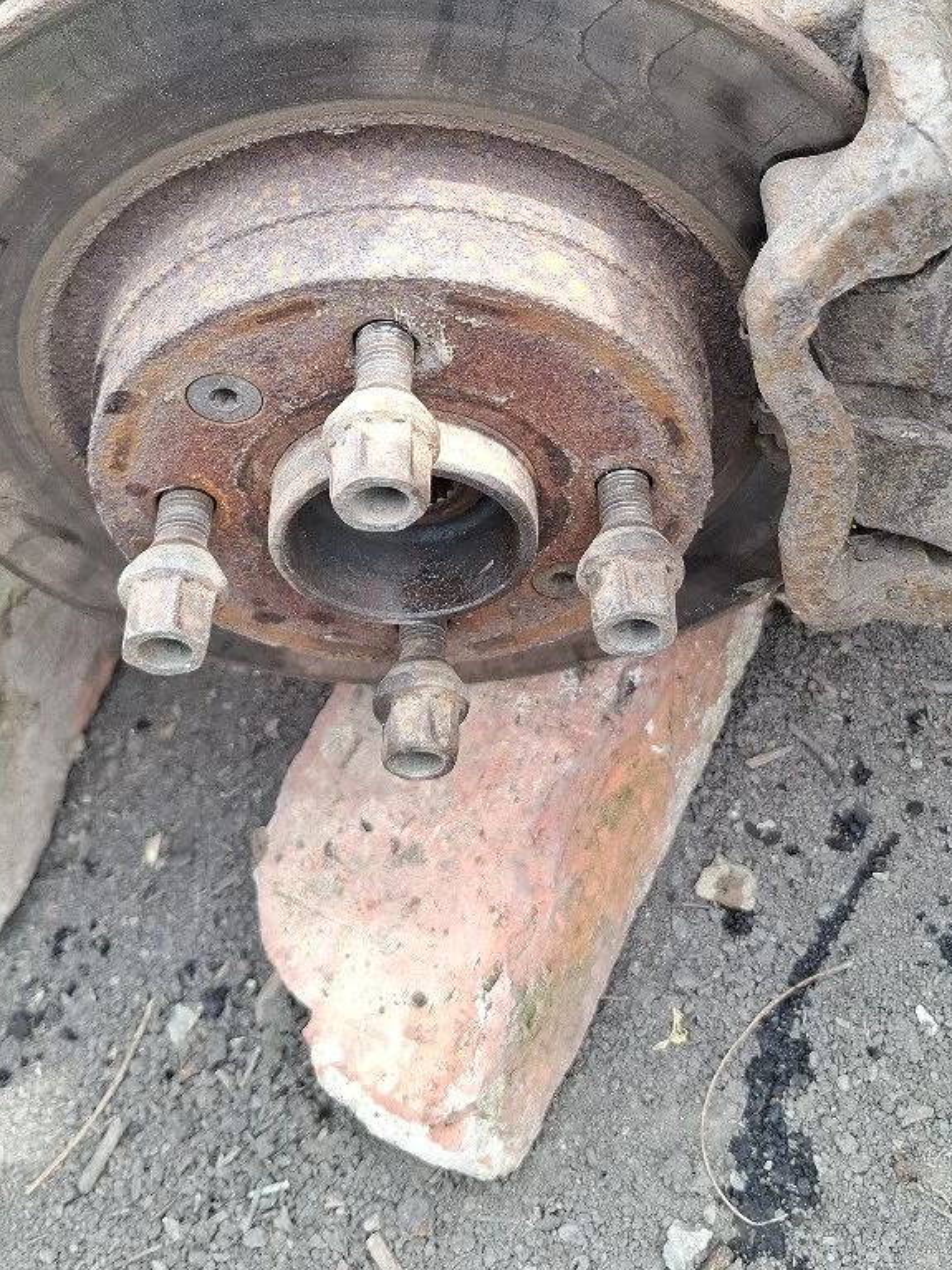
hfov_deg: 35.9
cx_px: 523
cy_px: 360
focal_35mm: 40
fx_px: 1467
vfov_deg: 45.6
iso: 50
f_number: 1.8
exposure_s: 1/141
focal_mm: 5.54
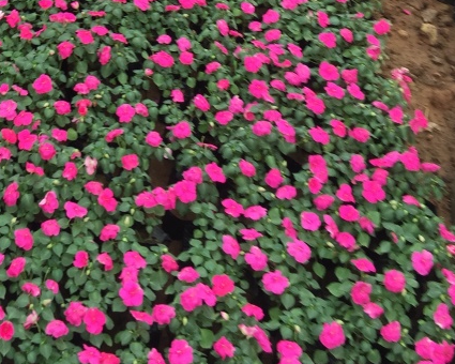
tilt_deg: -25.4
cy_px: -194
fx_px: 956
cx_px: 39
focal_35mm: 71
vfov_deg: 18.8
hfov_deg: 25.8
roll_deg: +1.6
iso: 32
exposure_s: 1/134
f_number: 2.2
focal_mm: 4.15
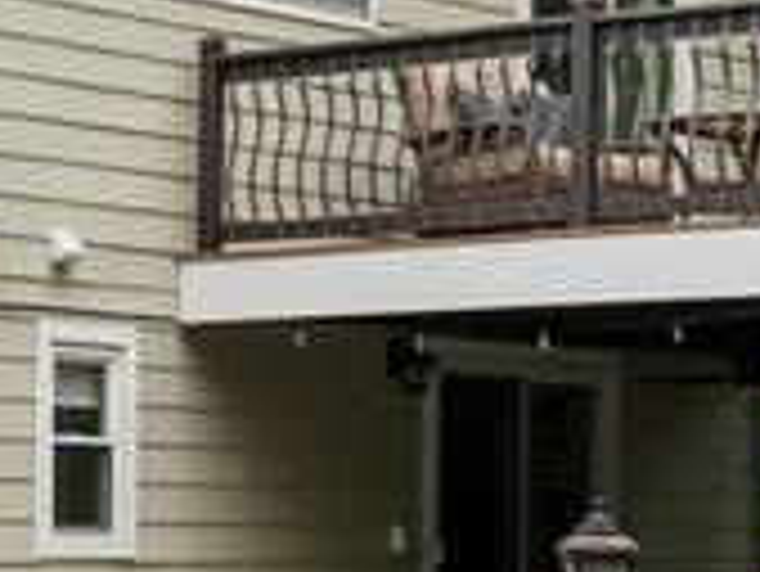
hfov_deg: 11.6
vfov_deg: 9.1
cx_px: -405
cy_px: 189
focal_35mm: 163
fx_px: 3581
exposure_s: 1/250
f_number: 8
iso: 320
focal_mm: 28
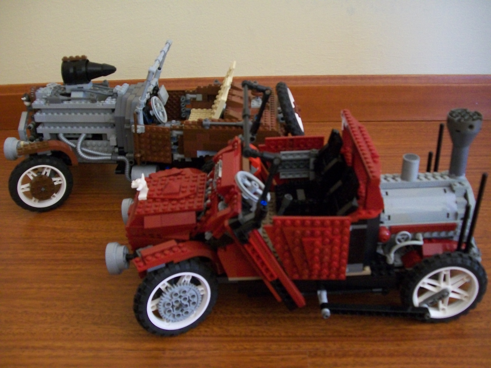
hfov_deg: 51.4
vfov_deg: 39.7
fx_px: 511
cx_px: 246
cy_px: 184
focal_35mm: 36
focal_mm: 6
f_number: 2.7
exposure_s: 1/8
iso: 240
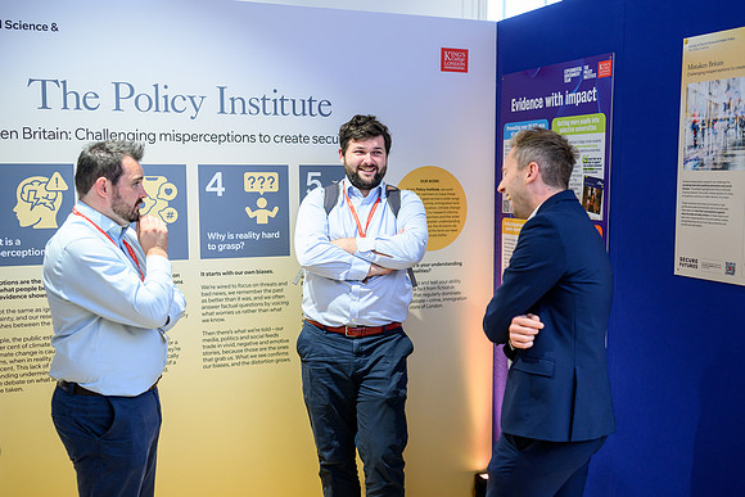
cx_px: 369
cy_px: 249
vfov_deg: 34.0
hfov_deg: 49.3
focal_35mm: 39
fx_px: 812
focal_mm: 35
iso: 1000
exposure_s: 1/200
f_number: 2
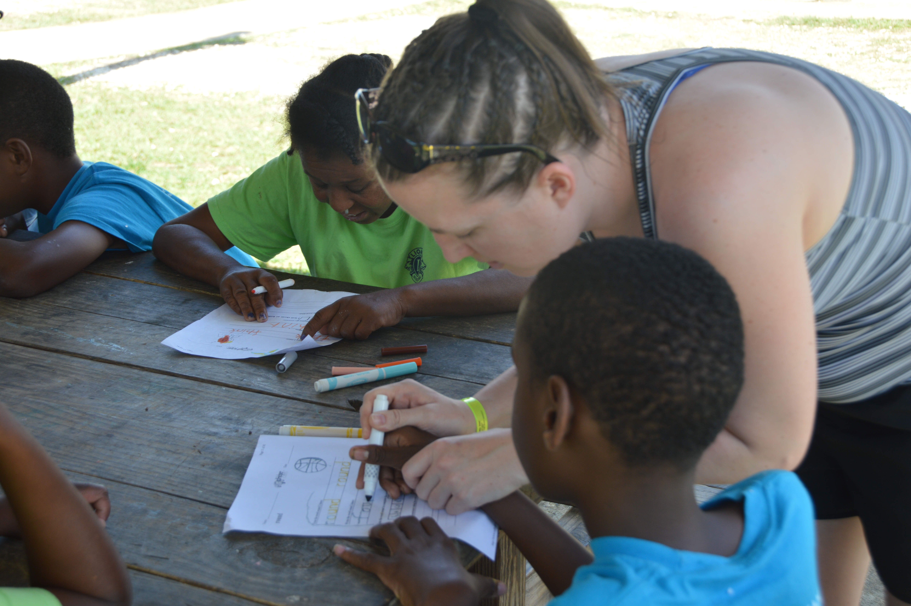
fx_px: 1441
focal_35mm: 57
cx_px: 456
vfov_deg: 23.7
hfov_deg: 35.1
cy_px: 303
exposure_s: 1/125
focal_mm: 38
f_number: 5.6
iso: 125
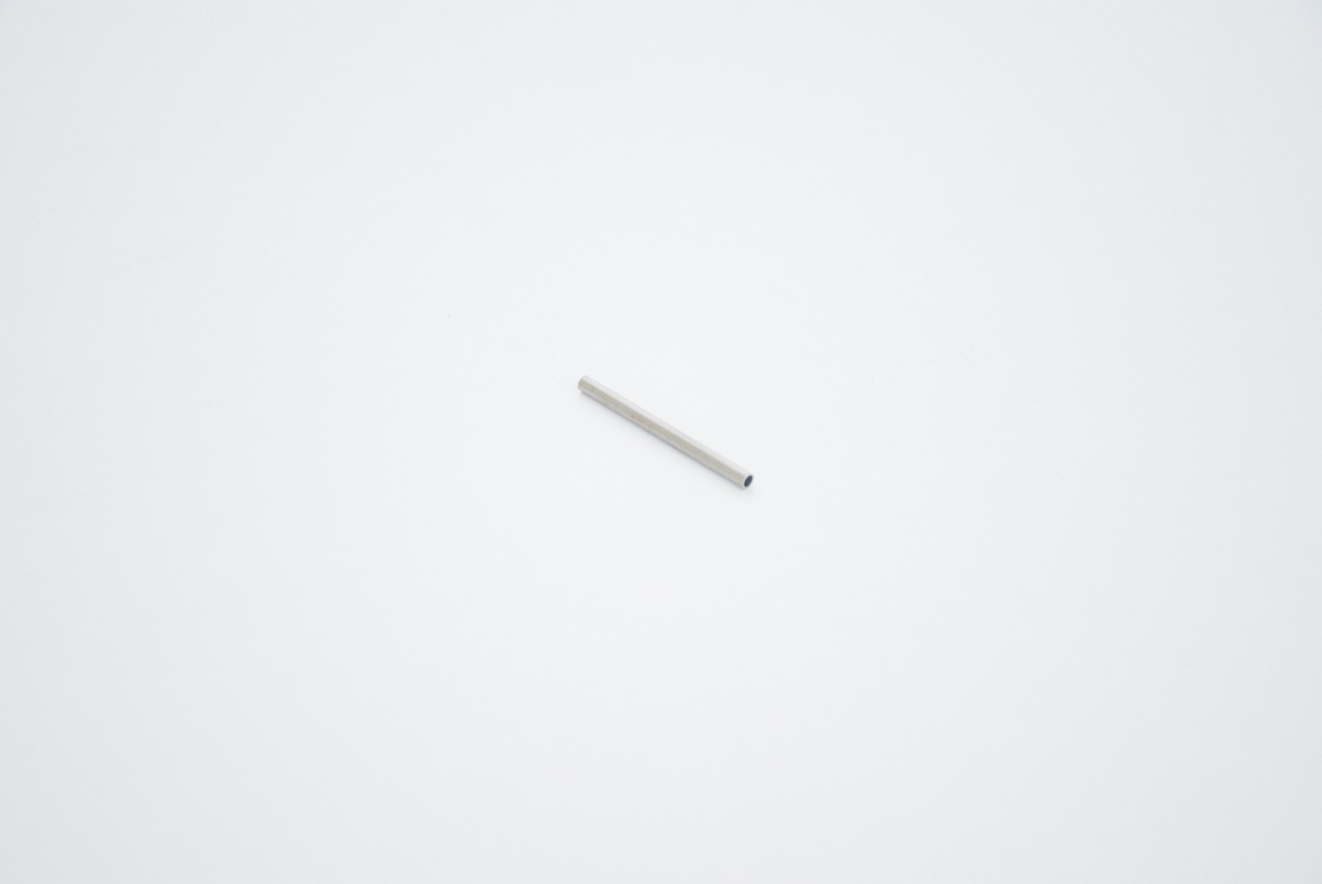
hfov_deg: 26.0
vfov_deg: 17.5
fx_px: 2866
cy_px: 442
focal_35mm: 78
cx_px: 661
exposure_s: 1/320
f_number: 5
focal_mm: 52
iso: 6400
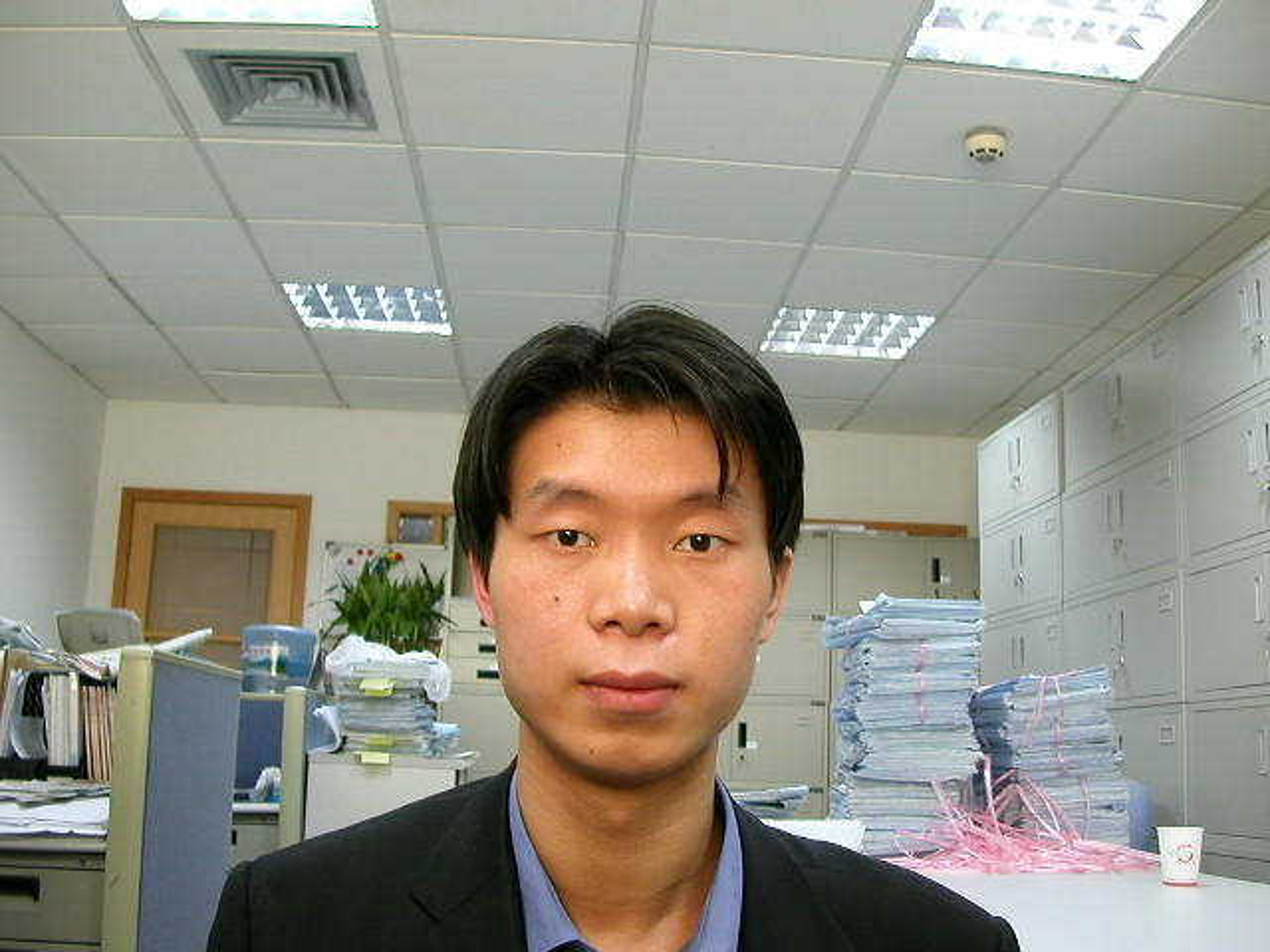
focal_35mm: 37
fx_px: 1357
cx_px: 635
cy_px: 476
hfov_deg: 50.1
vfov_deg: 38.7
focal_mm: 5.6
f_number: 2.7
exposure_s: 1/12.3
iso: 100
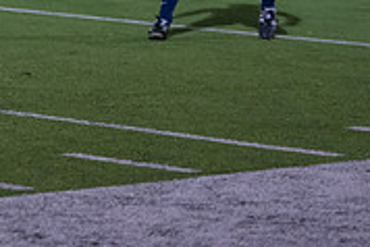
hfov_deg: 6.6
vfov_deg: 4.4
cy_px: -148
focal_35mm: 310
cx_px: -173
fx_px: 3189
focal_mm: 95
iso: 3200
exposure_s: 1/1000
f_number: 2.8
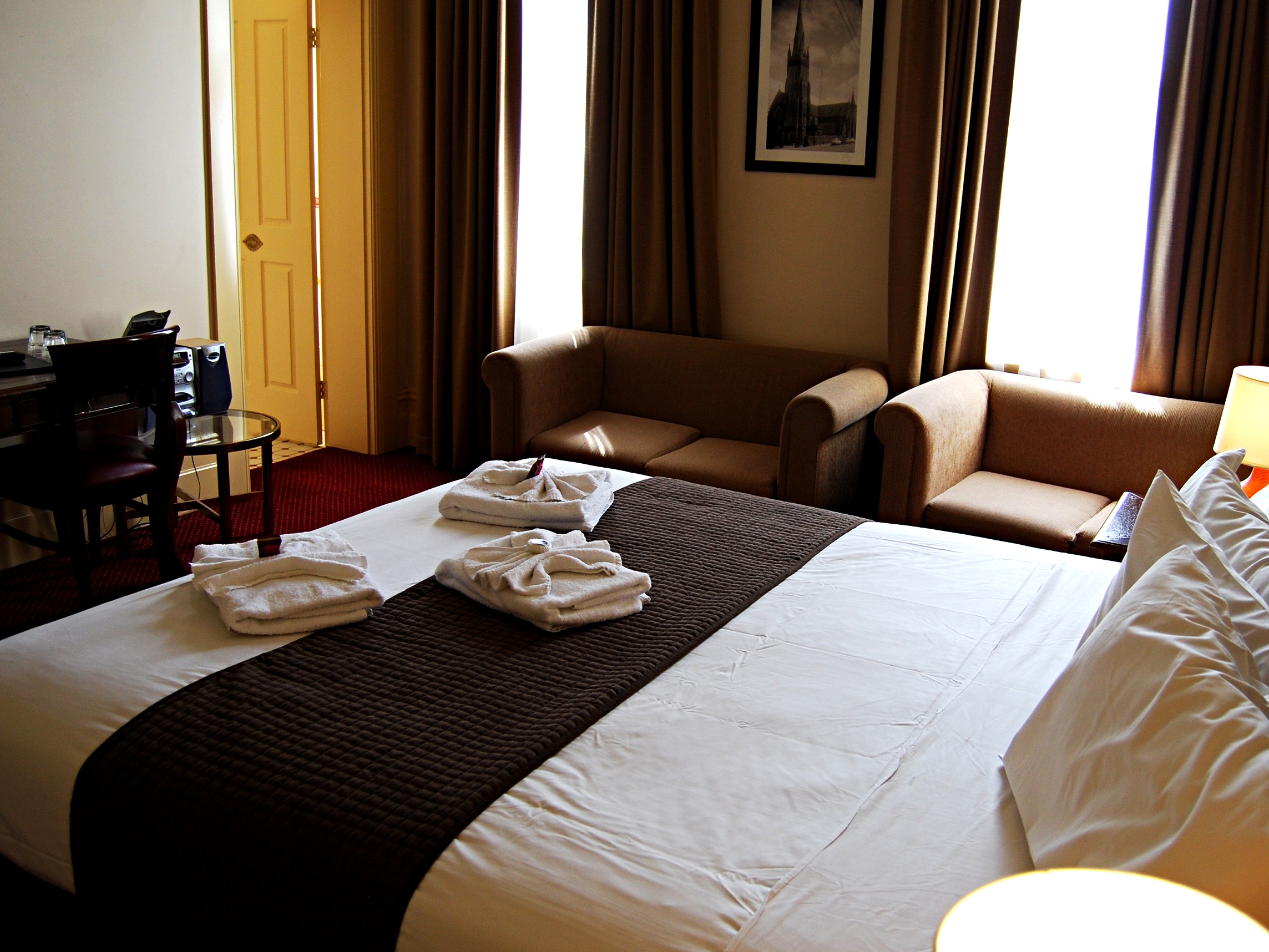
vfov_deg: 43.0
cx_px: 702
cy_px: 474
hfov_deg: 55.2
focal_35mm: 33
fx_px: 1210
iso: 200
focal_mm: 18
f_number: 3.5
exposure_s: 1/40
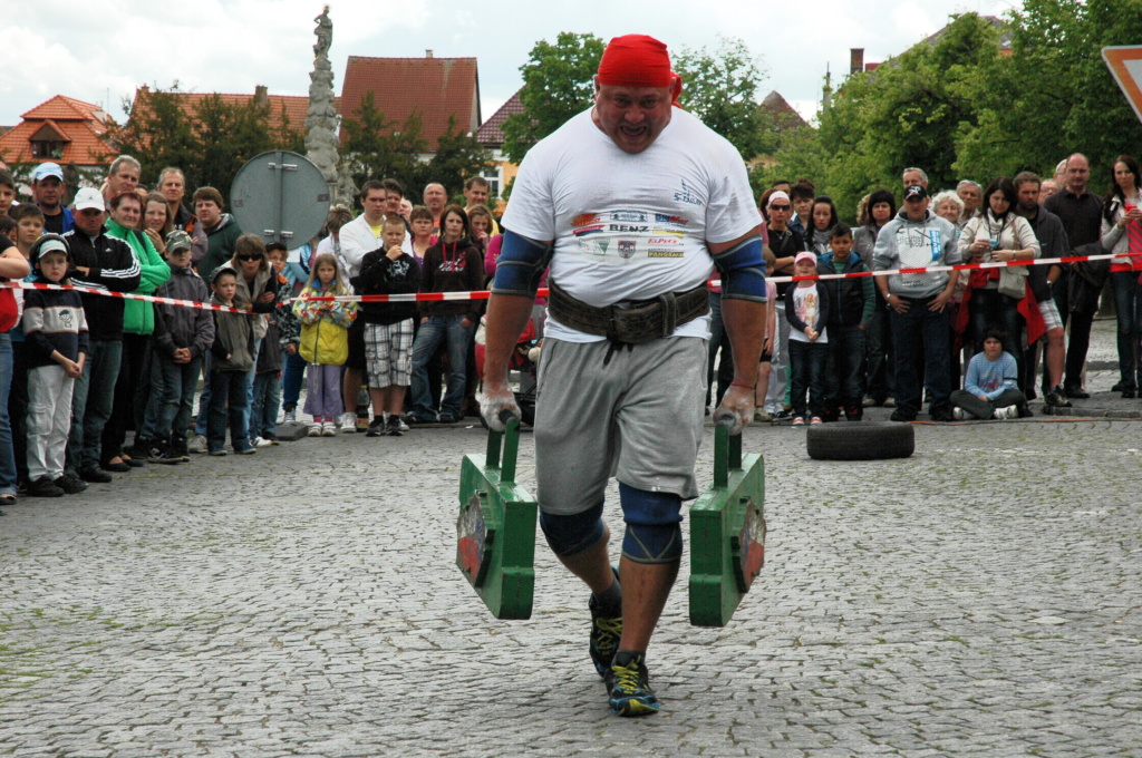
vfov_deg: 13.0
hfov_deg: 19.5
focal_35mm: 105
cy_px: 379
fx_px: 3327
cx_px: 571
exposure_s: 1/400
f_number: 10
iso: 500
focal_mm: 70
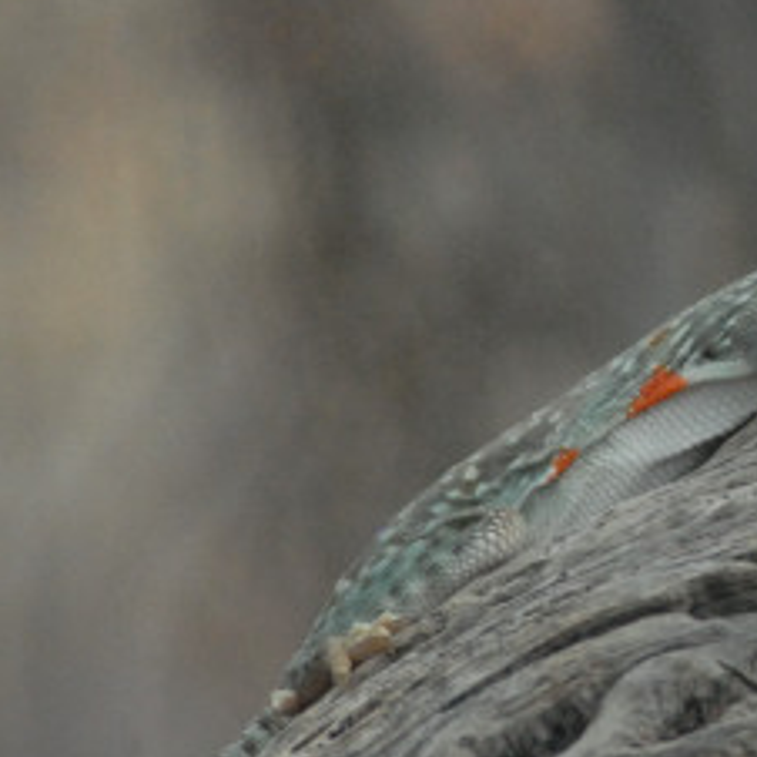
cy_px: 327
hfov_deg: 1.5
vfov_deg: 1.5
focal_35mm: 1131
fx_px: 27983
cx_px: 881
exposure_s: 1/500
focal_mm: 250
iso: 1600
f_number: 11
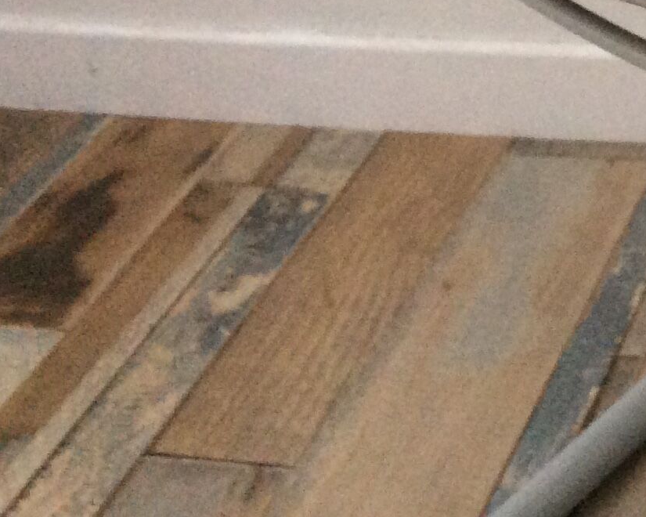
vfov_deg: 14.7
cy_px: -240
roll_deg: +2.1
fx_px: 1874
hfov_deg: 17.5
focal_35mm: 98
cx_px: 976
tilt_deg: -23.2
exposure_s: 1/25
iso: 160
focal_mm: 3.3
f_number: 2.4
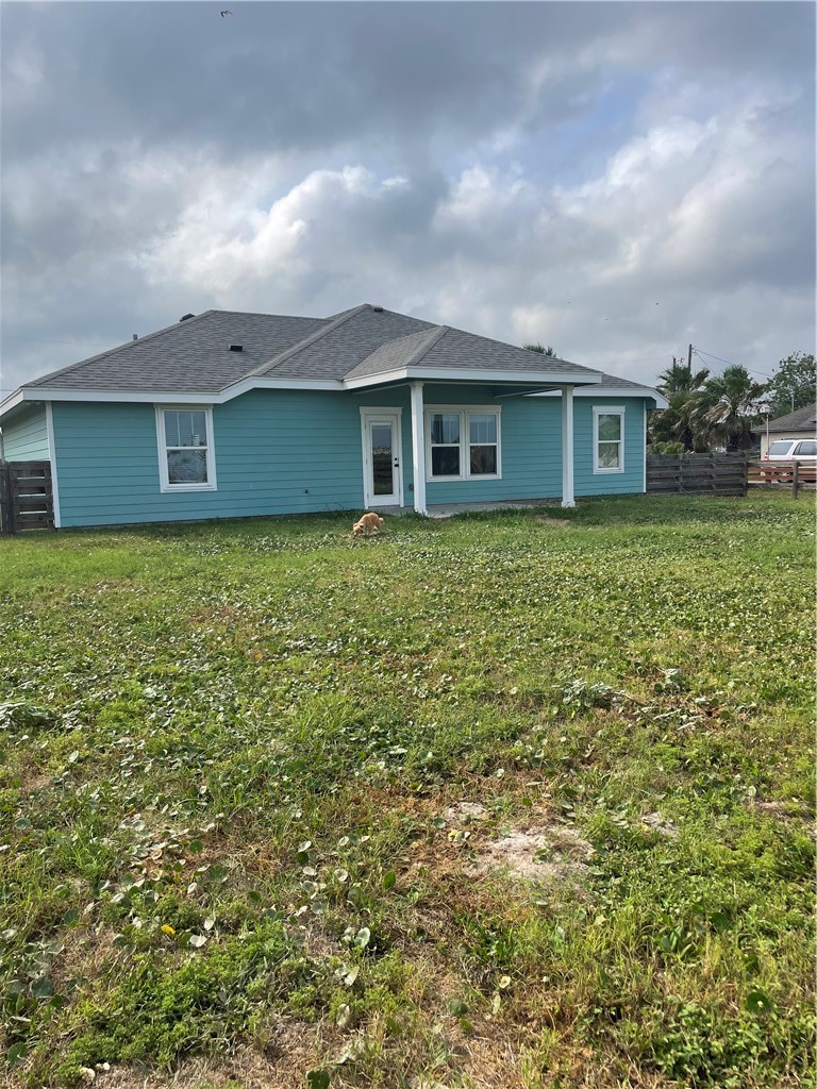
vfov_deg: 67.3
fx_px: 818
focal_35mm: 26
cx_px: 408
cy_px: 544
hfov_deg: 53.1
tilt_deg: -5.7
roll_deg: +1.9
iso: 32
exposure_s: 1/3861
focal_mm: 4.2
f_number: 1.6
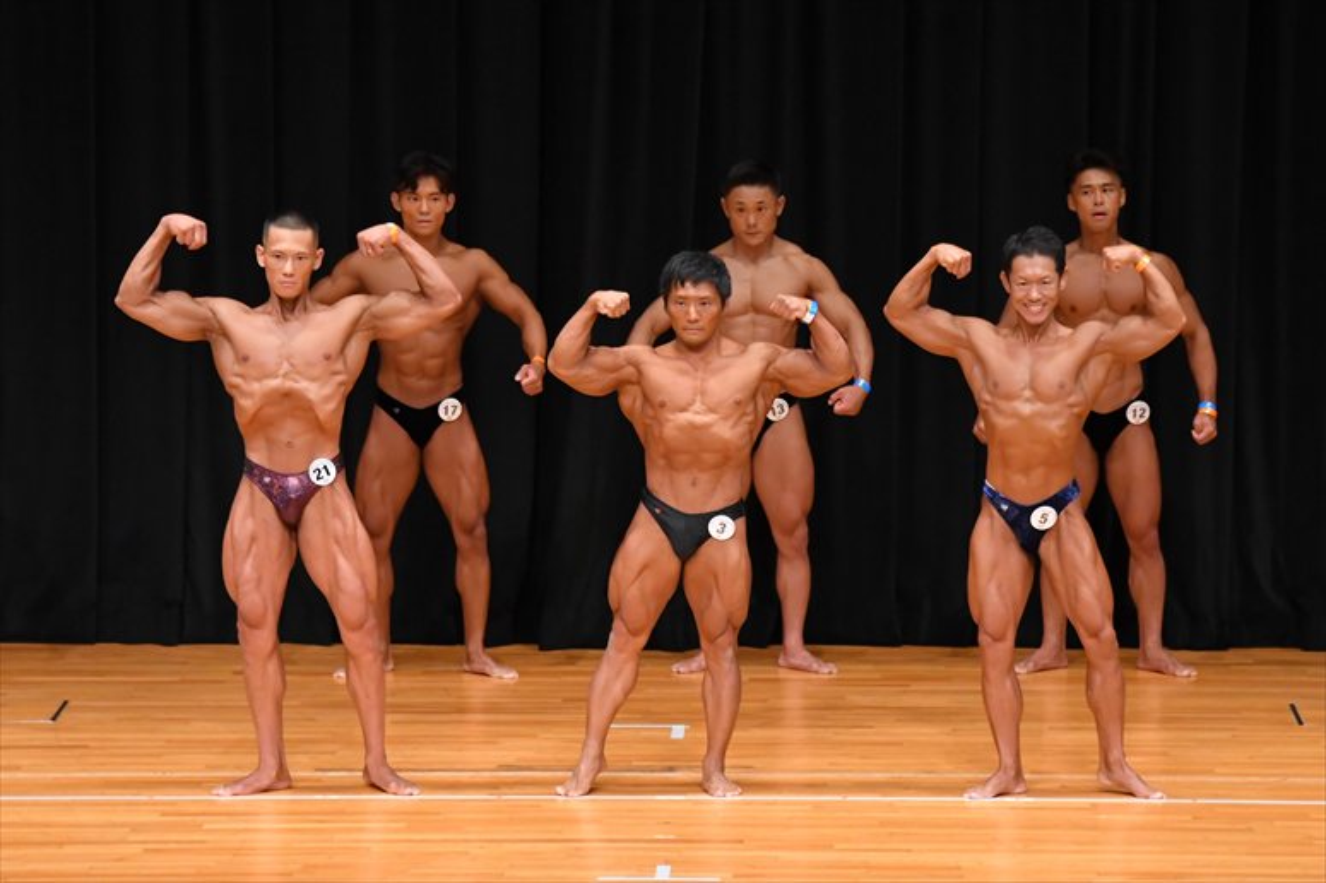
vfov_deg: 6.3
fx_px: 7989
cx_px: 663
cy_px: 442
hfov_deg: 9.5
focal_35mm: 217
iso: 4000
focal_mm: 145
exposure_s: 1/400
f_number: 5.6
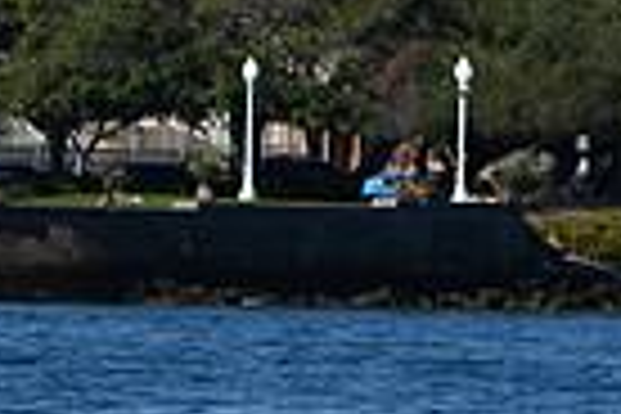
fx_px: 13281
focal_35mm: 770
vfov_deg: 1.8
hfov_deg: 2.7
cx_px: -639
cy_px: 214
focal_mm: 122
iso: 100
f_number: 8
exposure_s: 1/500
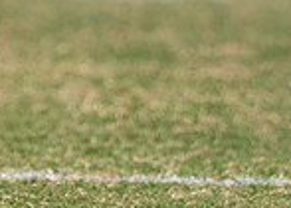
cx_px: -157
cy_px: -174
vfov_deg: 1.7
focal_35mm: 827
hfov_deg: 2.4
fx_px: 6835
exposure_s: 1/5000
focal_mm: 155
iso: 250
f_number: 2.8
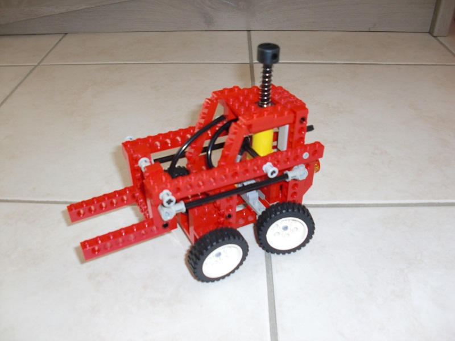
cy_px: 170
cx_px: 228
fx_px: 473
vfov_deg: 39.7
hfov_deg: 51.4
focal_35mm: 36
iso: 200
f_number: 2.8
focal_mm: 6.3
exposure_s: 1/60
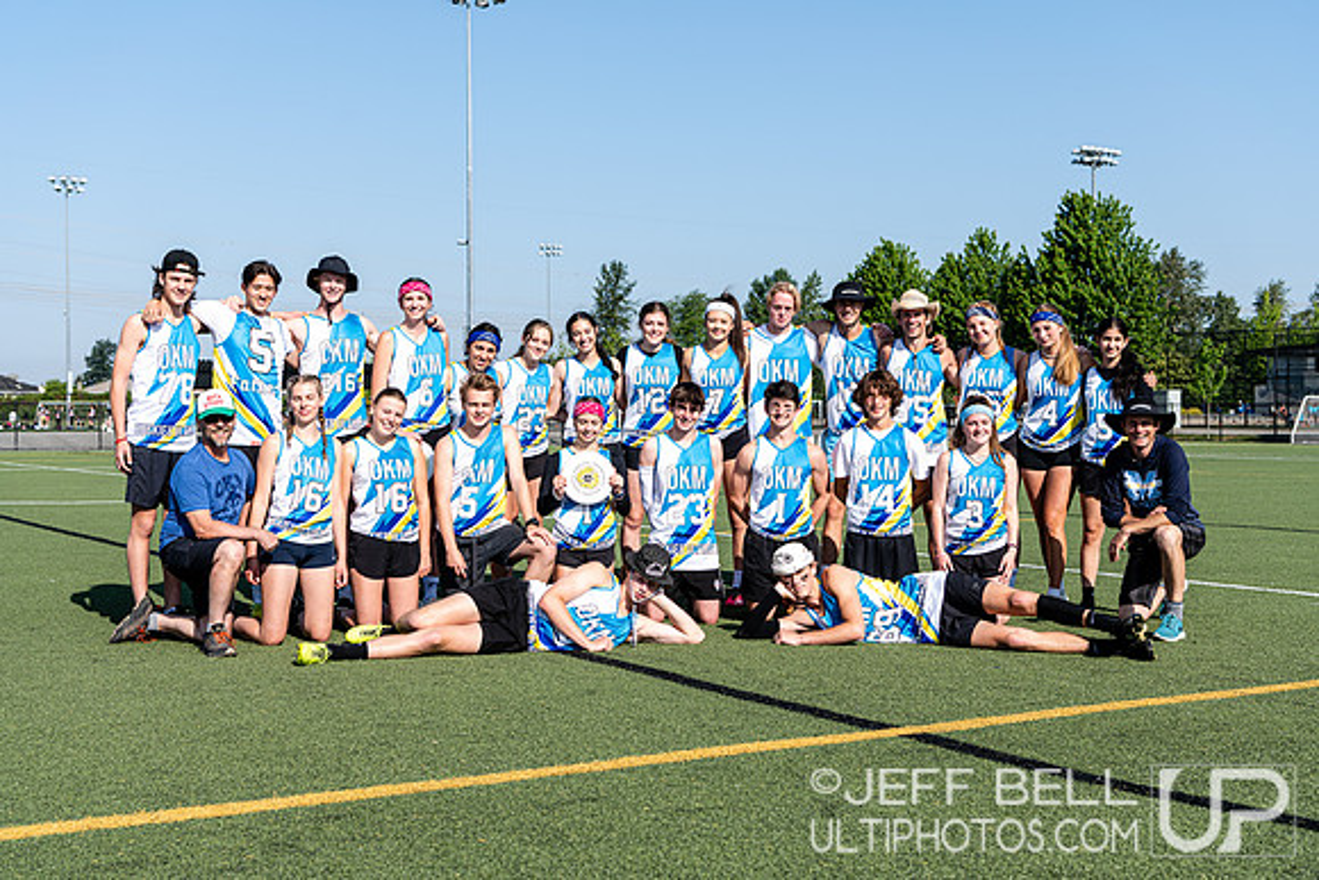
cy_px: 440
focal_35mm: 48
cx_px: 660
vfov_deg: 28.1
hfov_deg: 41.1
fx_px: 1759
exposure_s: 1/250
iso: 64
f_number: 5.6
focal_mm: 48
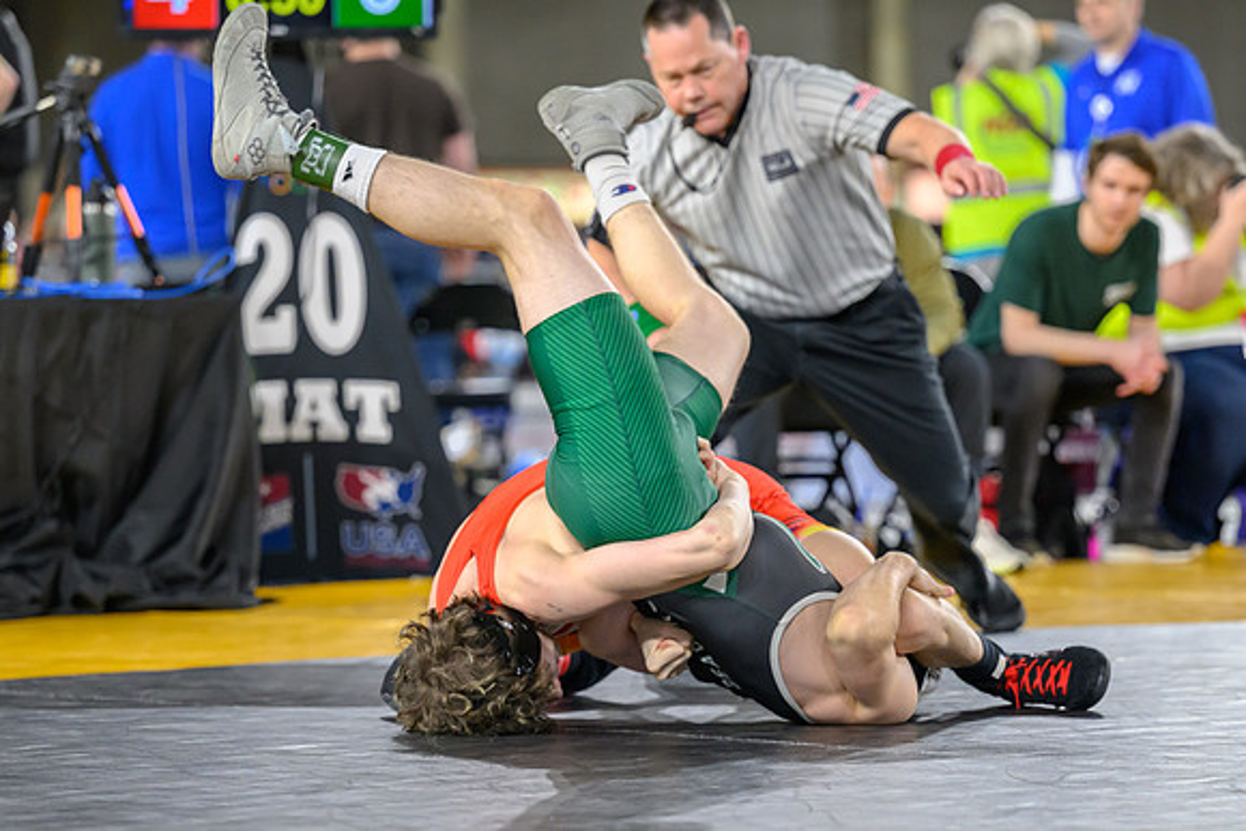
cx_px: 614
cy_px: 565
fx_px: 6108
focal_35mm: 176
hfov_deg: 11.6
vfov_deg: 7.8
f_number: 2.8
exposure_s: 1/800
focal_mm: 125
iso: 2800
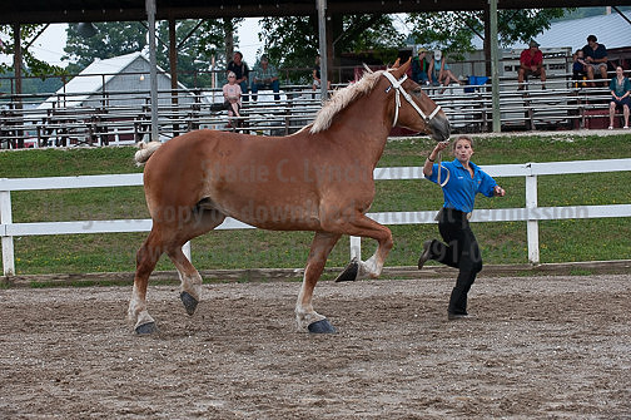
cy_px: 210
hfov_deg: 19.5
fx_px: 1839
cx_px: 316
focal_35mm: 105
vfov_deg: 13.0
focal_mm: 105
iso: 1800
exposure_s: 1/1600
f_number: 5.6
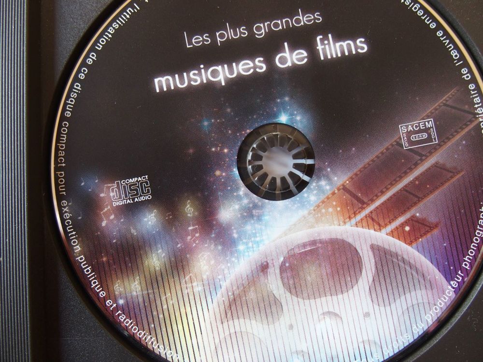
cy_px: 181
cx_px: 242
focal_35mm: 28
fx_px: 391
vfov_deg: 49.7
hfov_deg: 63.4
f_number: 2.8
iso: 200
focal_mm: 6
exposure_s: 1/50
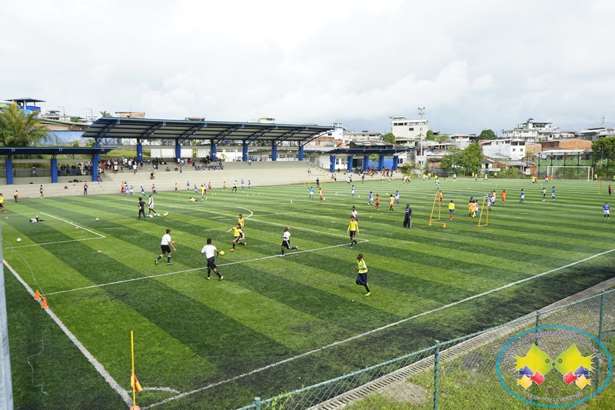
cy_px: 205
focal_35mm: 28
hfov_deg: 65.5
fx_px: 478
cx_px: 308
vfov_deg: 46.4
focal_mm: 28
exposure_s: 1/125
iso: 125
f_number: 8
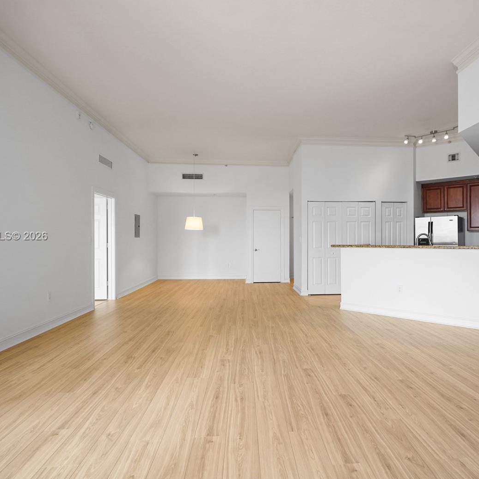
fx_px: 329
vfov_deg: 72.1
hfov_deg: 71.8
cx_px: 273
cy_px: 237
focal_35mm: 21
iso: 400
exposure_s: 1/20
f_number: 4
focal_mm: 16
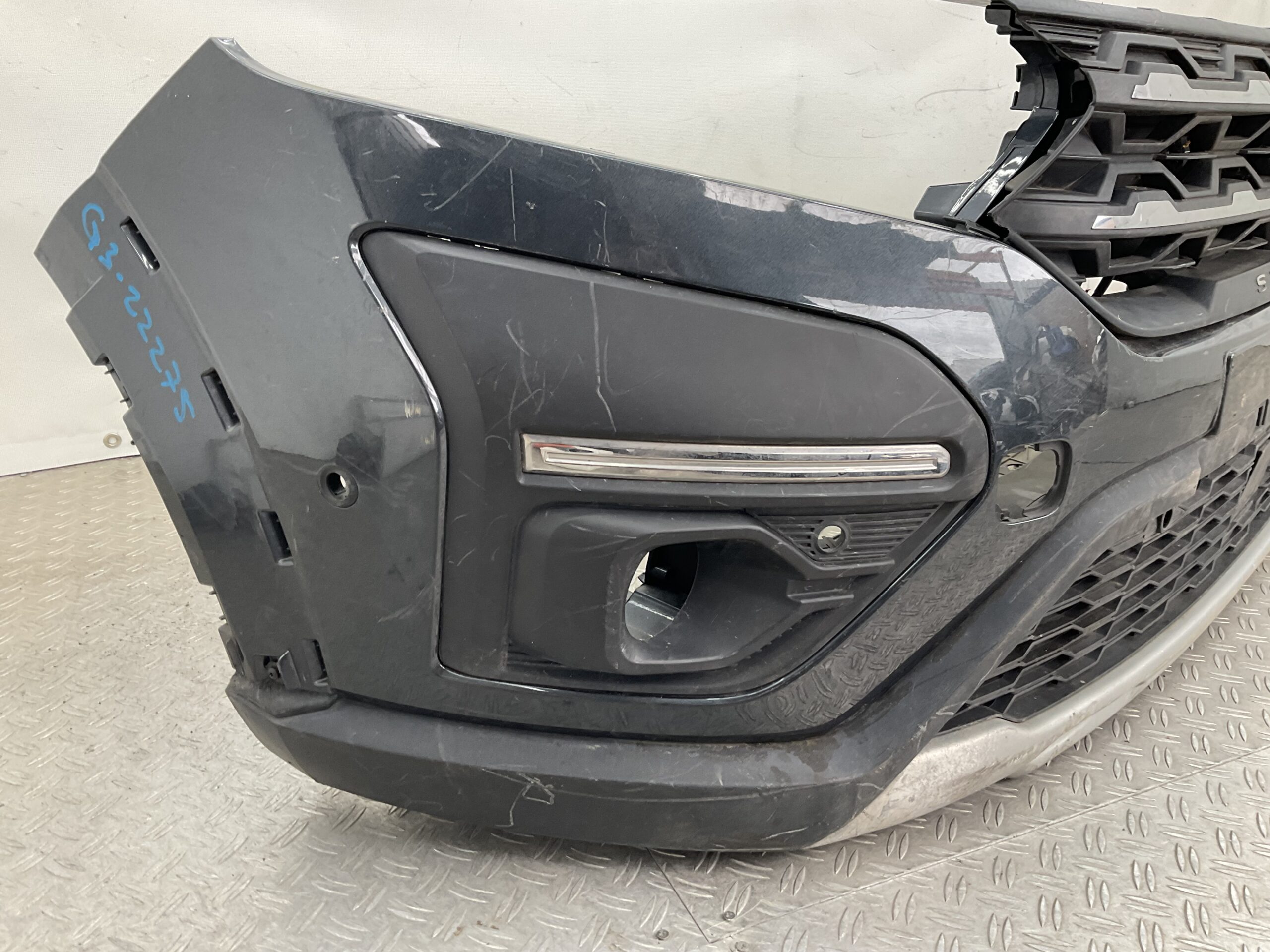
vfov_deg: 48.2
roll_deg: -1.9
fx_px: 1064
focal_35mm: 29
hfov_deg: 61.7
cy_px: 476
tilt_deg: -21.9
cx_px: 635
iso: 50
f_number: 1.8
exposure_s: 1/100
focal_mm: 3
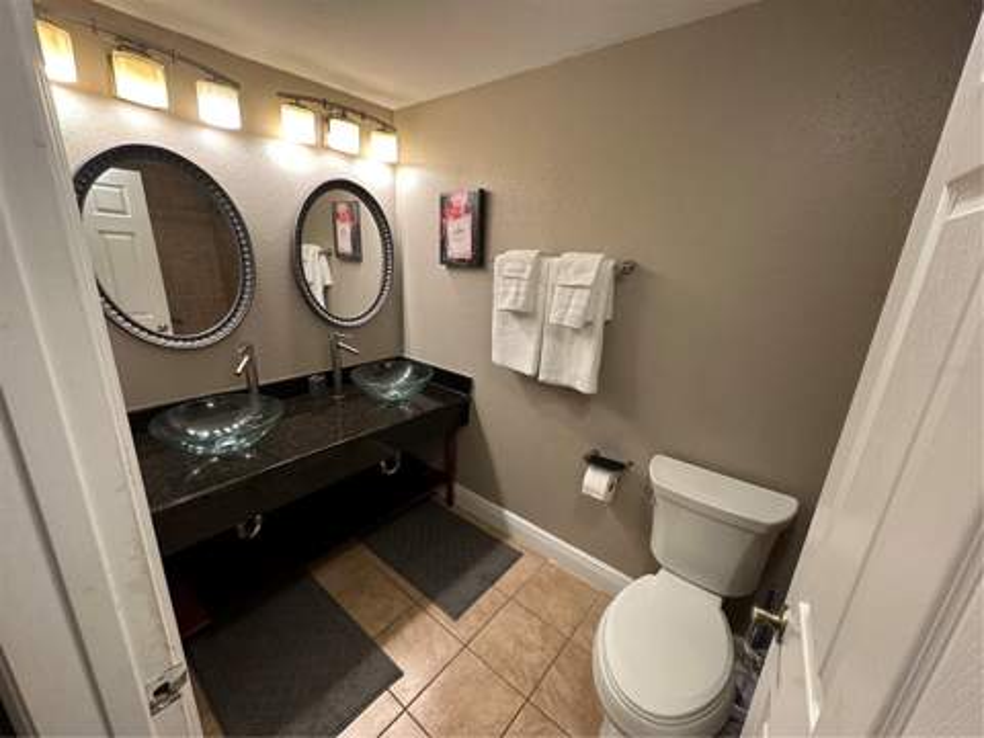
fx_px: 398
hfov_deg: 102.1
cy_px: 369
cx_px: 492
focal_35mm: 14
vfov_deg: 85.7
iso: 160
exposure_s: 1/60
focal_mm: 2.22
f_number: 2.2
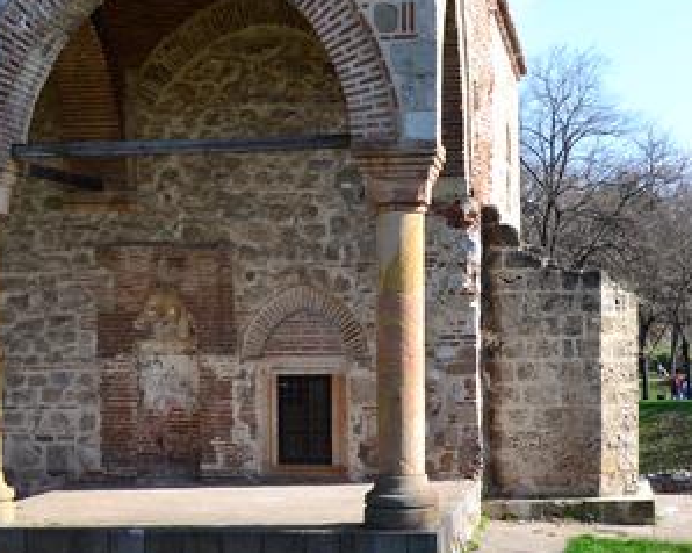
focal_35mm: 68
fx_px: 1392
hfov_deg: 27.9
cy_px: 350
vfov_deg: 22.4
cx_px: 379
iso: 200
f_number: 5.6
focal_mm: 18
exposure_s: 1/400
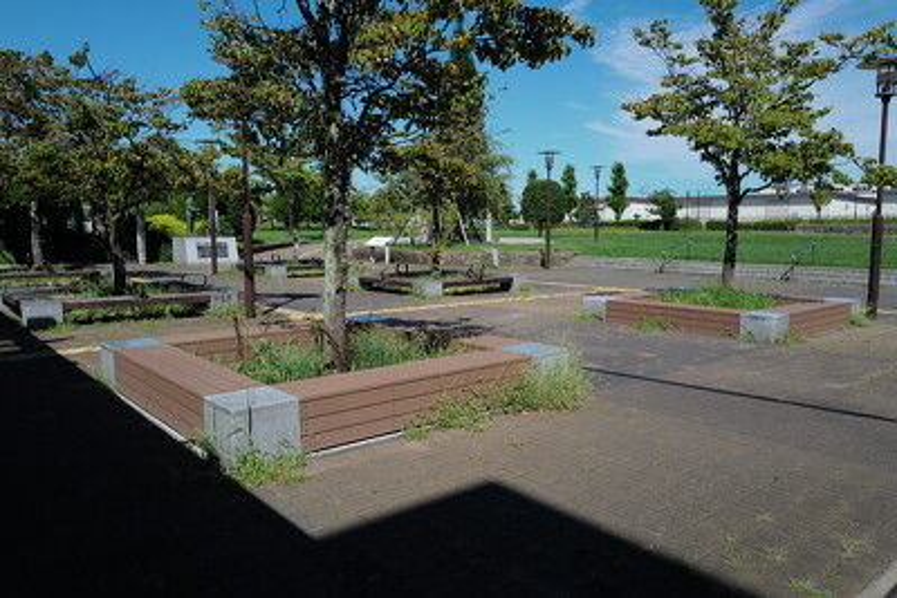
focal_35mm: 28
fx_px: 698
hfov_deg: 65.5
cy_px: 299
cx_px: 448
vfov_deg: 46.4
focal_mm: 28
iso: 100
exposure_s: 1/640
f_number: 5.6
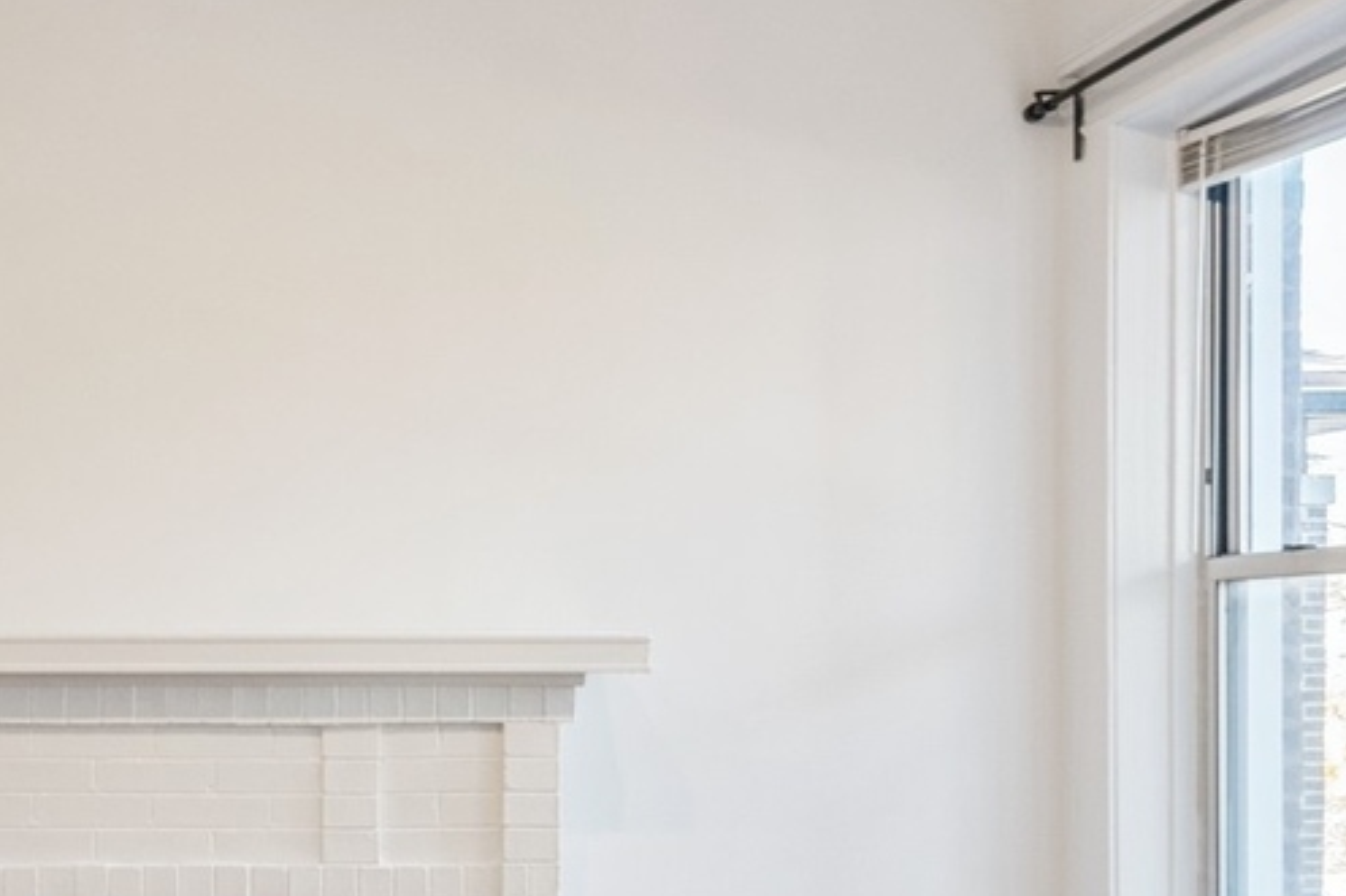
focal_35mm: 49
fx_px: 1831
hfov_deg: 37.5
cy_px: 698
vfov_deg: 27.0
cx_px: 112
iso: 100
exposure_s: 1/6
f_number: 11
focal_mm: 10
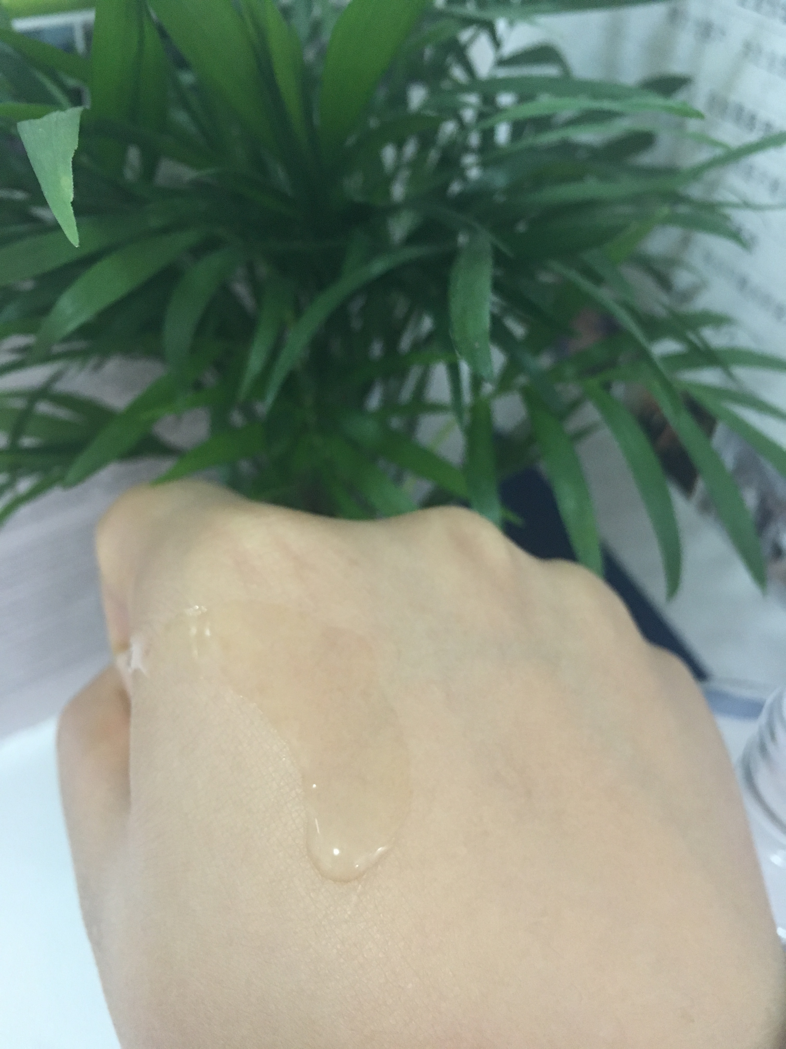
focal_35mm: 29
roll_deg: -5.9
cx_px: 393
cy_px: 524
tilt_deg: -40.5
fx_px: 878
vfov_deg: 61.7
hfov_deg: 48.2
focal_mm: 4.15
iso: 160
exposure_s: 1/33
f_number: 2.2
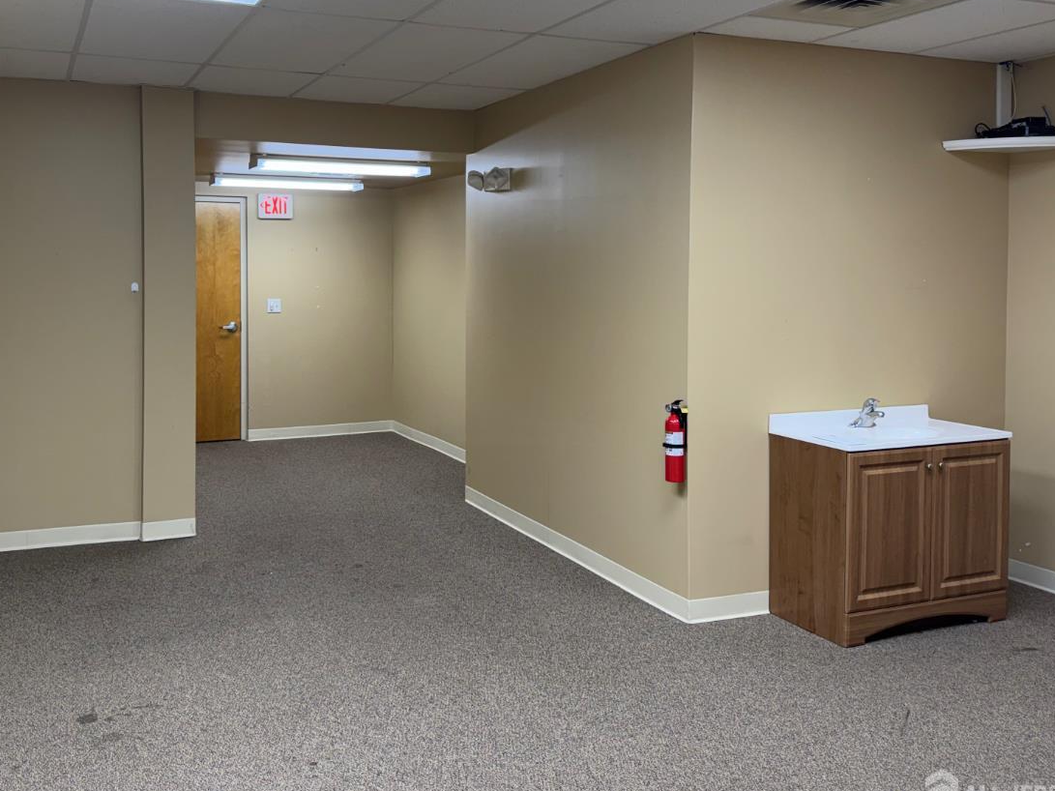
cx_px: 439
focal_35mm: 33
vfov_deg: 42.6
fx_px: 1006
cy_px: 296
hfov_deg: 55.1
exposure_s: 1/120
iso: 100
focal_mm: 6.76
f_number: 1.78
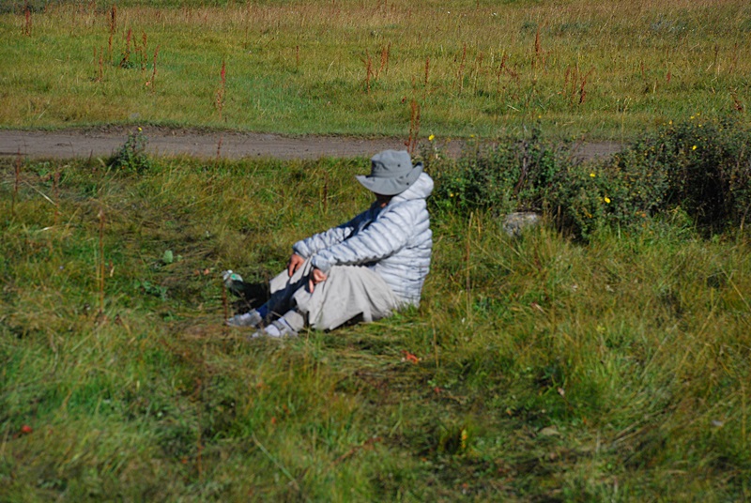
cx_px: 376
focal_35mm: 112
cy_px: 252
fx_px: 2350
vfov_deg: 12.2
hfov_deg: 18.2
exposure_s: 1/2000
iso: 400
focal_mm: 75
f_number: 5.6
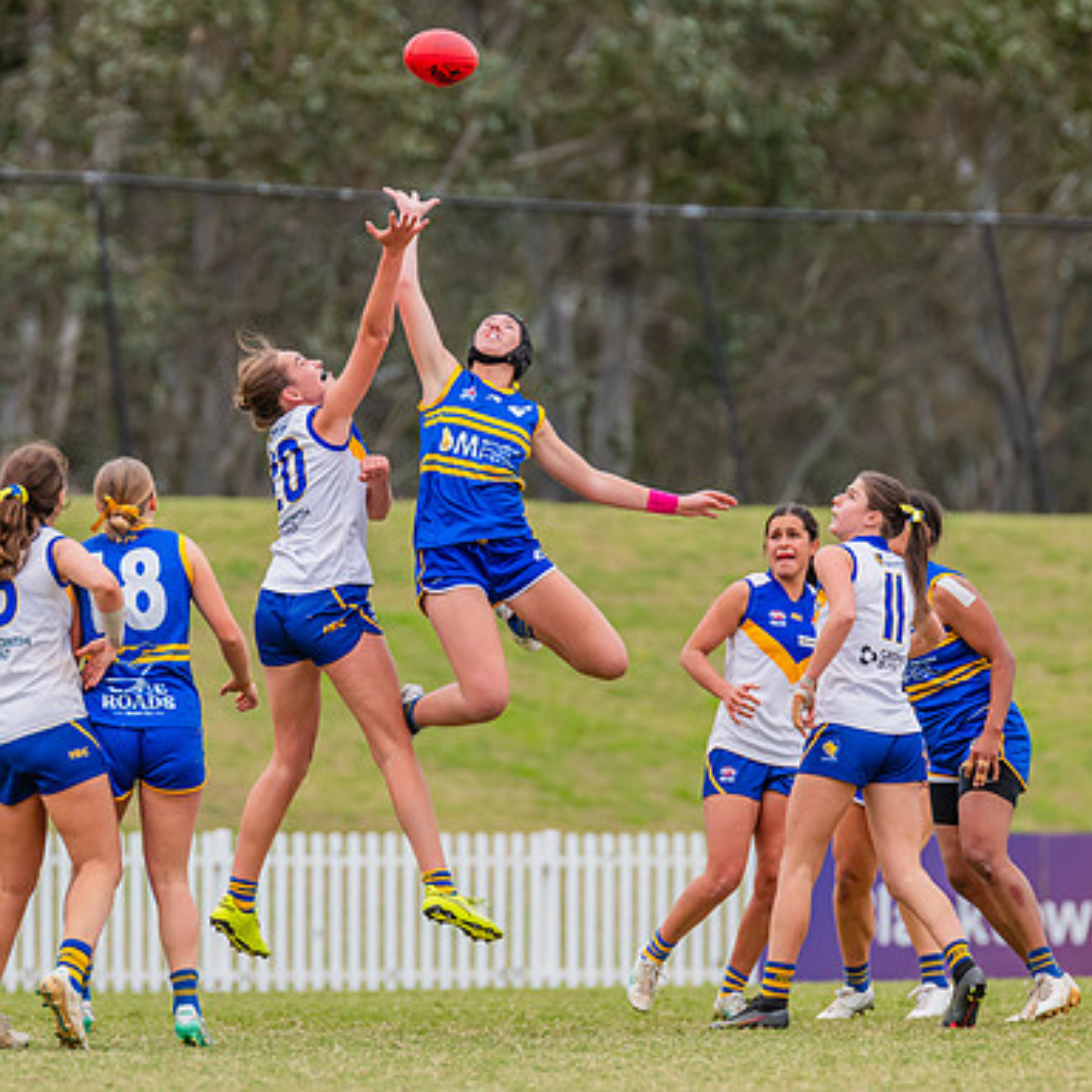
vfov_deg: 3.1
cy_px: 528
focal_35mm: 572
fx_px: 20415
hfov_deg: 3.1
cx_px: 445
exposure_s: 1/1250
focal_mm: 420
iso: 800
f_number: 6.3
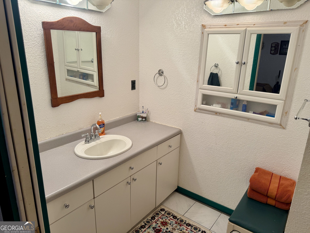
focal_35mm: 24
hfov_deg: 71.6
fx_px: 215
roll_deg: -0.6
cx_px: 155
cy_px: 116
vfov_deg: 56.8
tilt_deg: -16.0
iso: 64
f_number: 1.78
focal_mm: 6.76
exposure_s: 1/205
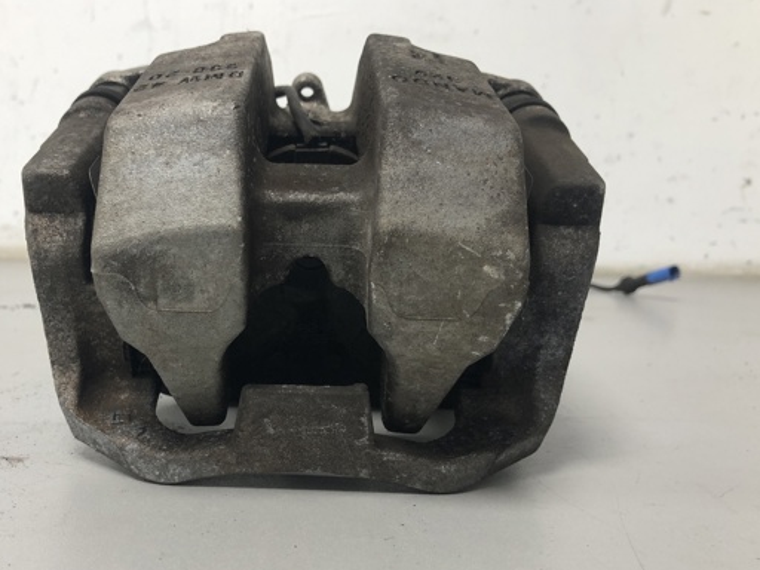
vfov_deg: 40.6
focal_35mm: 35
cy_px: 331
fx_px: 768
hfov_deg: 52.2
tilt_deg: -11.6
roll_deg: +0.2
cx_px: 297
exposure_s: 1/25
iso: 32
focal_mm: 4
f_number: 1.8
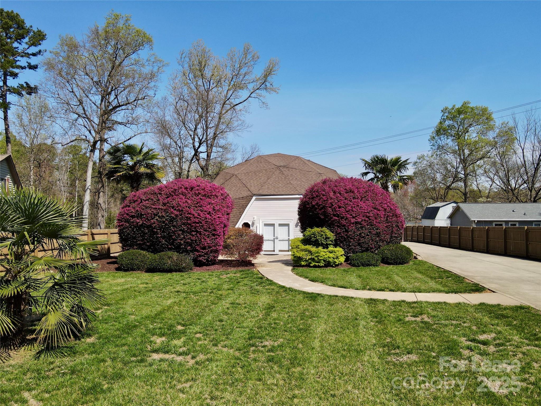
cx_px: 270
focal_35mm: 24
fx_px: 375
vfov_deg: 56.8
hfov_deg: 71.6
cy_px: 203
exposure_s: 1/725
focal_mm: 4.5
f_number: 2.8
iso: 100
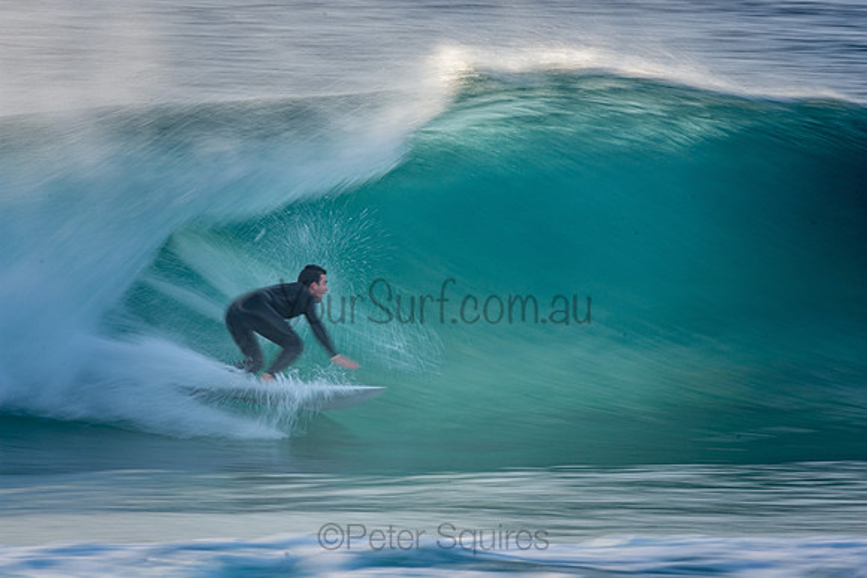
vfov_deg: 1.8
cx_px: 434
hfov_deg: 2.7
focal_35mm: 750
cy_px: 289
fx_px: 18066
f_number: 18
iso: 100
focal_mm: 500
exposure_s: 1/20
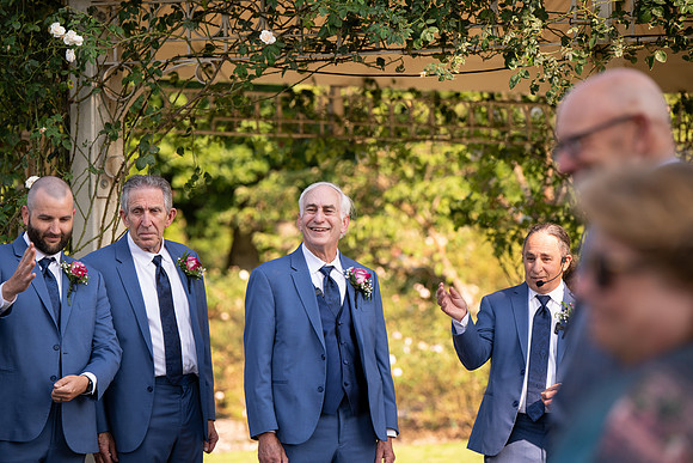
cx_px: 346
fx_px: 3081
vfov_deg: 8.6
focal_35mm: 160
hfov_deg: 12.8
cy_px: 232
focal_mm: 160
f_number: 4.5
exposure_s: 1/500
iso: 320
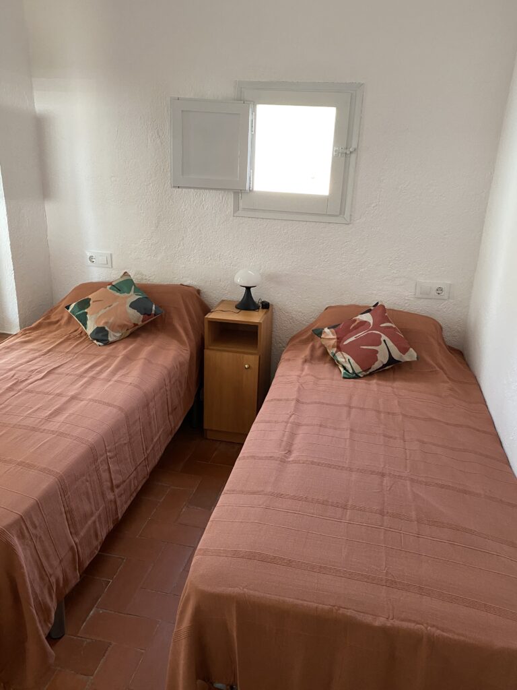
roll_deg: -2.7
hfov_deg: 53.1
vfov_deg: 67.3
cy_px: 345
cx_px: 258
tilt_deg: -19.5
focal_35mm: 26
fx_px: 518
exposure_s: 1/60
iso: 250
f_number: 1.8
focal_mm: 4.25
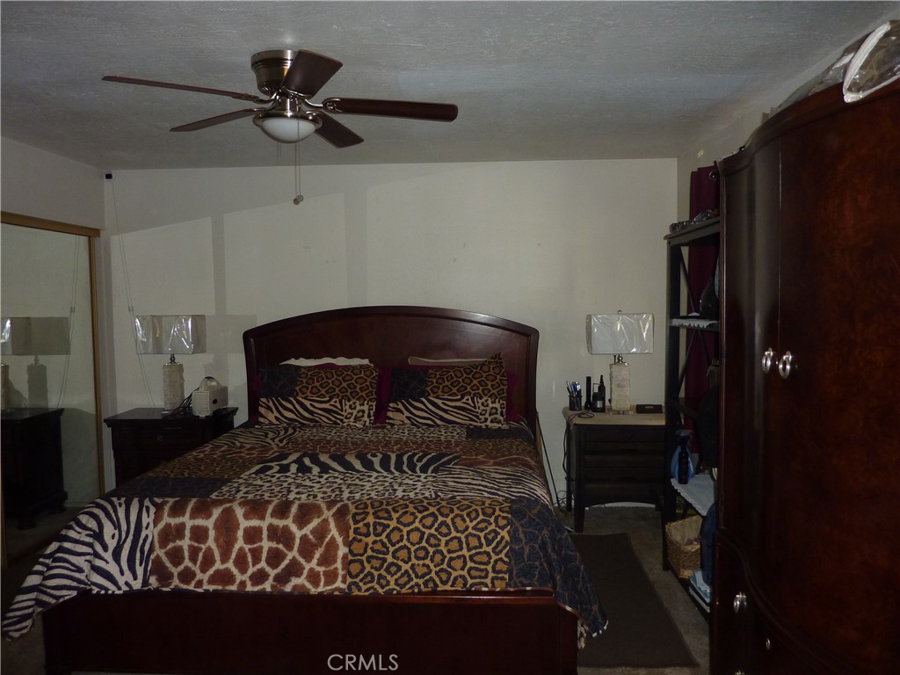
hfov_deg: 69.4
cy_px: 338
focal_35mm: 25
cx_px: 450
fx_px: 650
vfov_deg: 54.9
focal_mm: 4.1
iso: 200
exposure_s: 1/30
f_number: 3.3
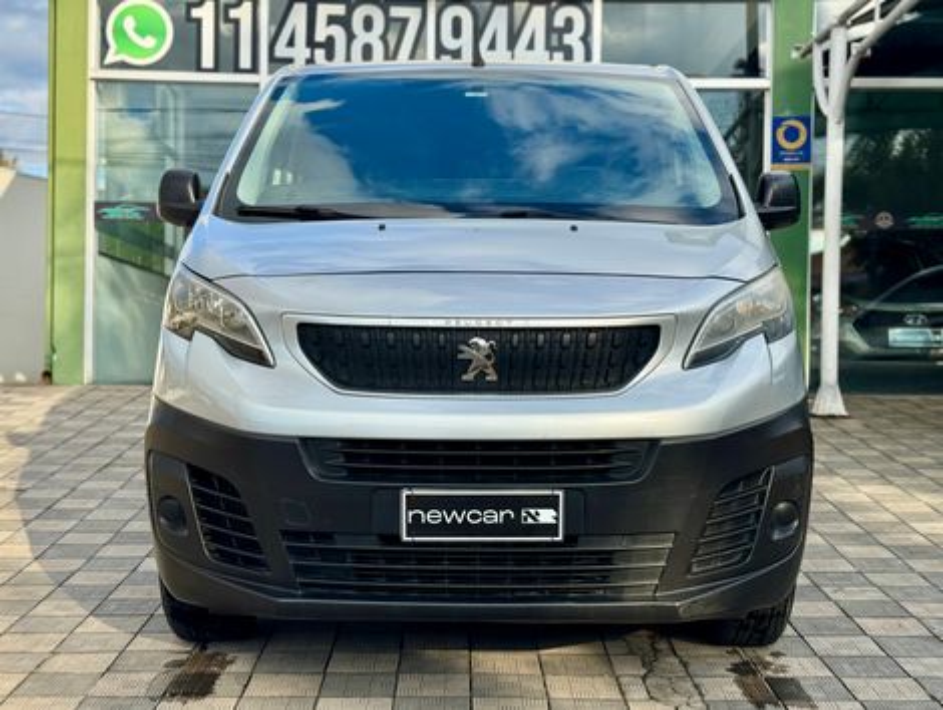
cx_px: 472
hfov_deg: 39.6
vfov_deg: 30.3
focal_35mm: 48
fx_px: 1310
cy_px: 355
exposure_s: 1/1984
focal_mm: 6.76
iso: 64
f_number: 1.78
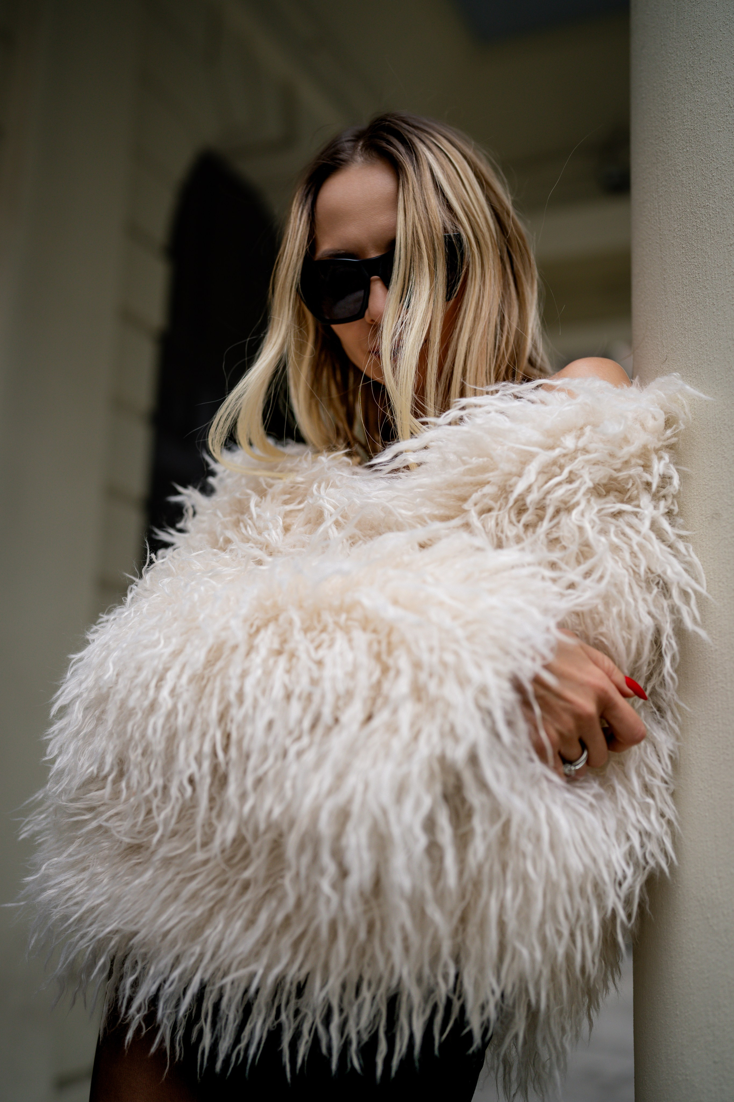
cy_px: 551
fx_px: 1070
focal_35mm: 35
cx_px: 367
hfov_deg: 37.9
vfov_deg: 54.4
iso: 250
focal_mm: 35
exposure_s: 1/2000
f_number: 1.8
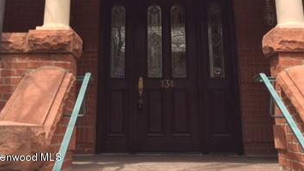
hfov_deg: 36.6
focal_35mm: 57
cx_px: 139
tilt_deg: +18.9
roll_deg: -0.7
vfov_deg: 19.9
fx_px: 460
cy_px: -31
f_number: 2.2
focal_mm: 4.15
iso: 32
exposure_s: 1/670
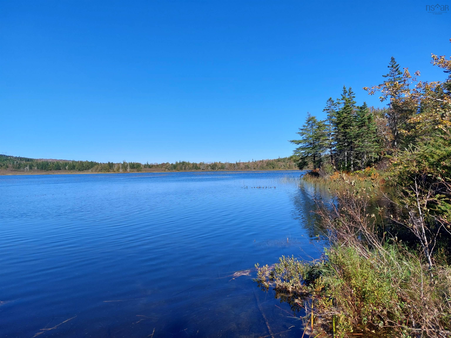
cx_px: 226
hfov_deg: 71.6
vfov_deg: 56.8
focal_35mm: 24
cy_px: 169
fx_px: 313
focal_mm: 5.23
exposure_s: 1/1021
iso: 25
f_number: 1.8
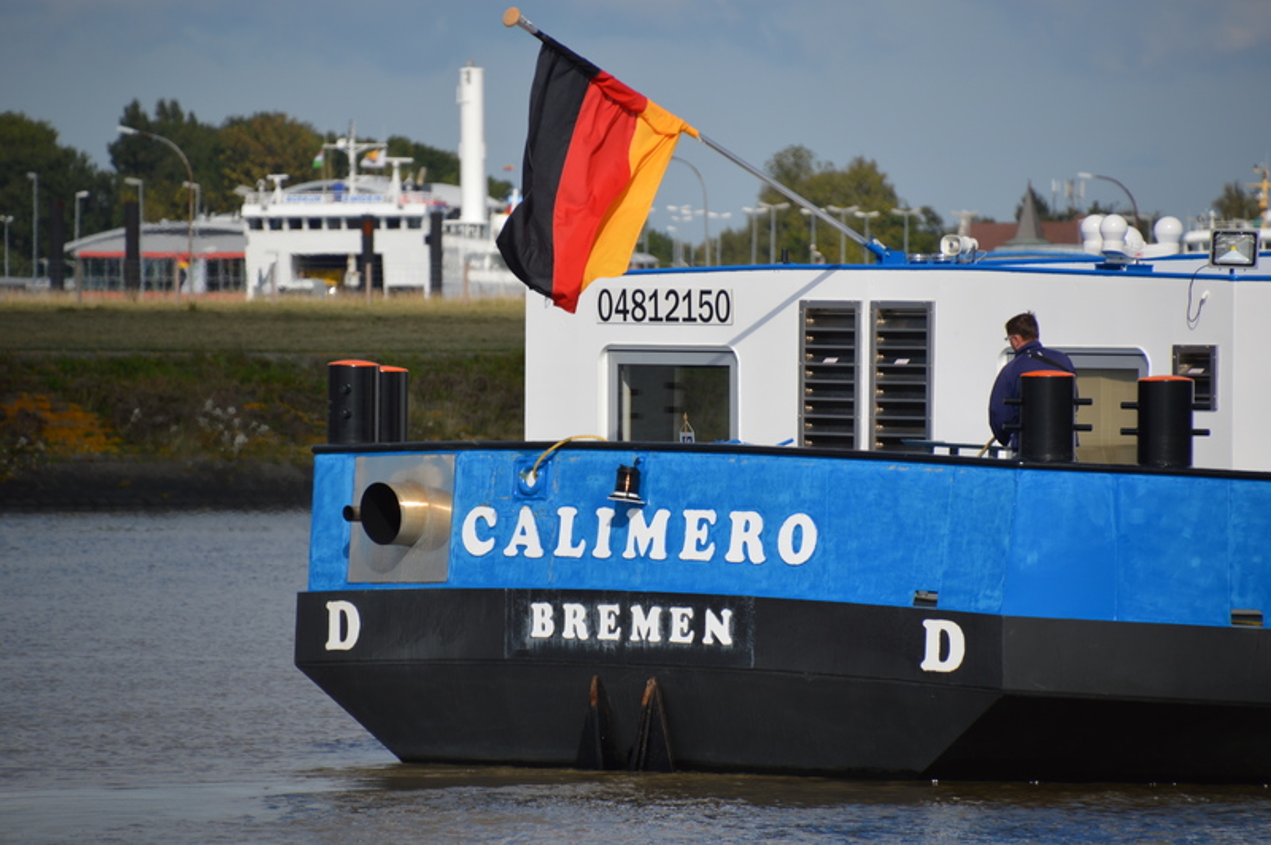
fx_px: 12699
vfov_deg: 3.8
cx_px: 636
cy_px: 422
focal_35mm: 360
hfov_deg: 5.7
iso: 100
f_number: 6.3
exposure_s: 1/640
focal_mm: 240
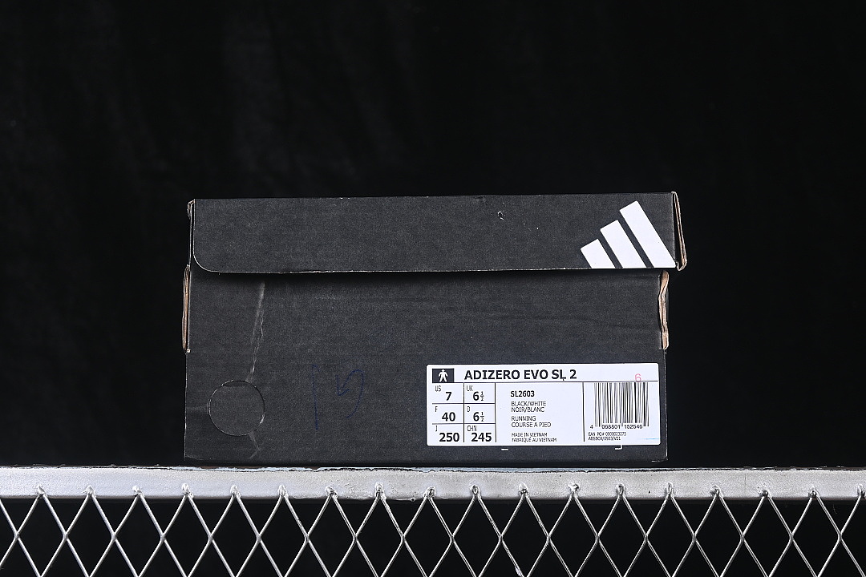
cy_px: 288
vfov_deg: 18.2
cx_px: 433
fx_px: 1804
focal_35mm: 75
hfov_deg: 27.0
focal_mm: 50
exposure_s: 1/60
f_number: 6.3
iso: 160
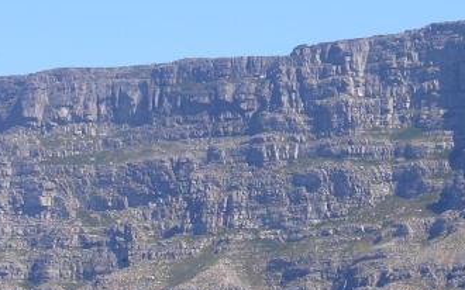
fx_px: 3585
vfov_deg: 4.6
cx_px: 286
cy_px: 128
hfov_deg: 7.4
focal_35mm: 283
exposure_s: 1/167
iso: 50
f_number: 6.2
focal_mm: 21.8
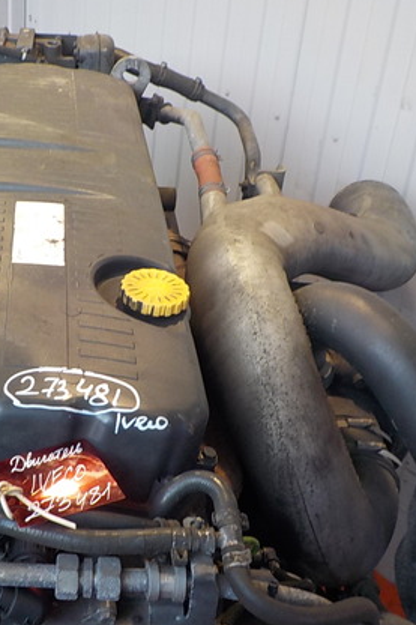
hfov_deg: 27.1
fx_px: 833
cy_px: 290
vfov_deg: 41.1
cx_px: 41
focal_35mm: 48
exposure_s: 1/40
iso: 125
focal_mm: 4.1
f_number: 3.3
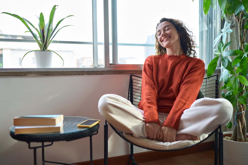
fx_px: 241
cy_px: 82
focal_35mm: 35
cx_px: 124
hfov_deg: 54.4
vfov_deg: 37.9
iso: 800
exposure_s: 1/1000
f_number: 1.8
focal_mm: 35
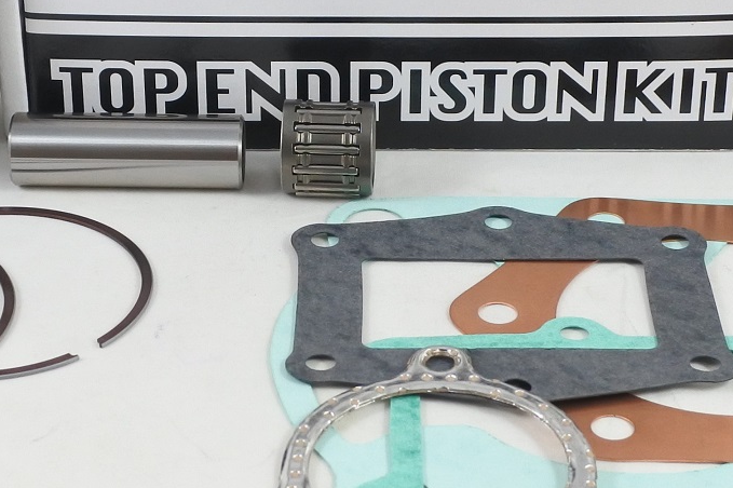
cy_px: 17
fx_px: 1486
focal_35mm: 73
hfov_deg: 27.7
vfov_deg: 18.2
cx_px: 313
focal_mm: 10.9
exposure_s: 1/125
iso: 400
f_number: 3.5
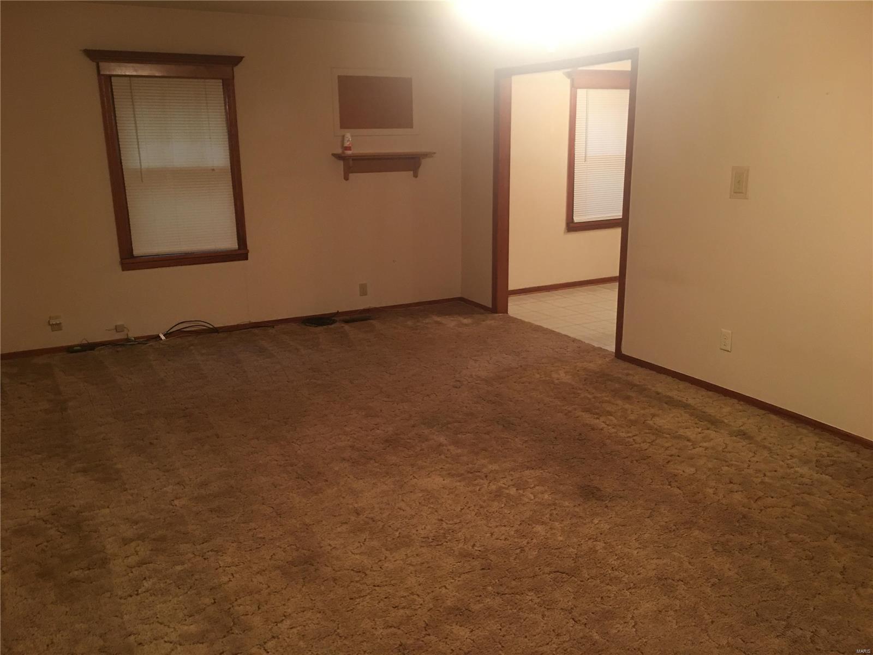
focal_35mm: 29
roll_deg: -0.4
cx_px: 436
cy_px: 328
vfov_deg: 48.2
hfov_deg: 61.7
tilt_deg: -12.0
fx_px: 731
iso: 80
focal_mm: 4.15
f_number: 2.2
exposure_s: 1/10
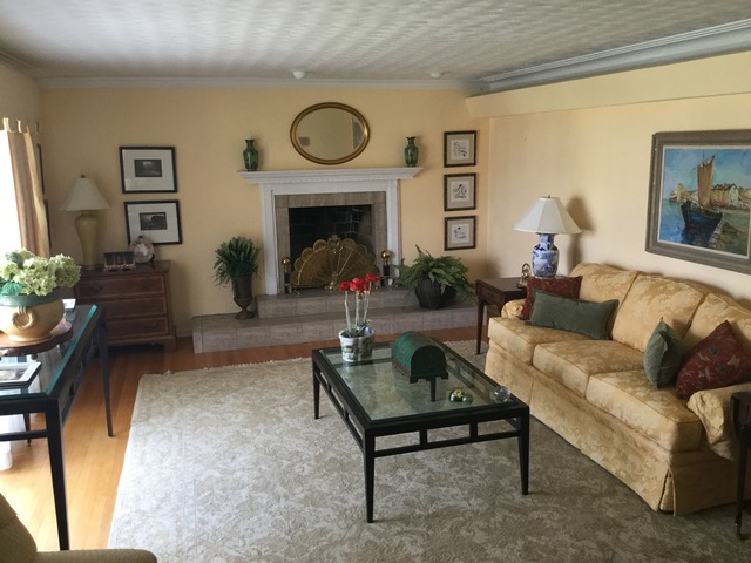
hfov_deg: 58.4
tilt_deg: -13.0
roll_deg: -0.9
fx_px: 673
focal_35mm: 31
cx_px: 376
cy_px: 282
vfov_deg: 45.4
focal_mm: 3.3
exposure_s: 1/30
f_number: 2.4
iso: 80
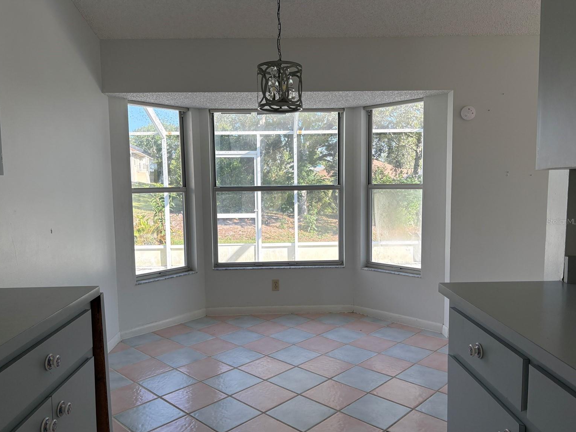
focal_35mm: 27
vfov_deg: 51.4
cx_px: 283
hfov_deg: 65.3
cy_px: 221
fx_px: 449
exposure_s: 1/478
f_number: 1.6
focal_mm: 5.96
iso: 64
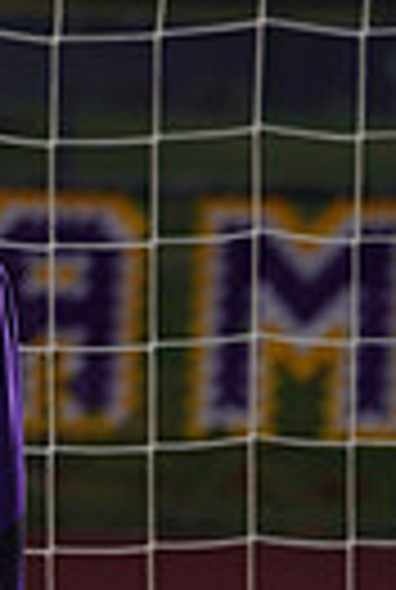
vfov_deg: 2.2
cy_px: 950
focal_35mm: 937
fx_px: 15378
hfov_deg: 1.5
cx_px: -430
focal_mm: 212
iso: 200
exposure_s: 1/200
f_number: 7.1
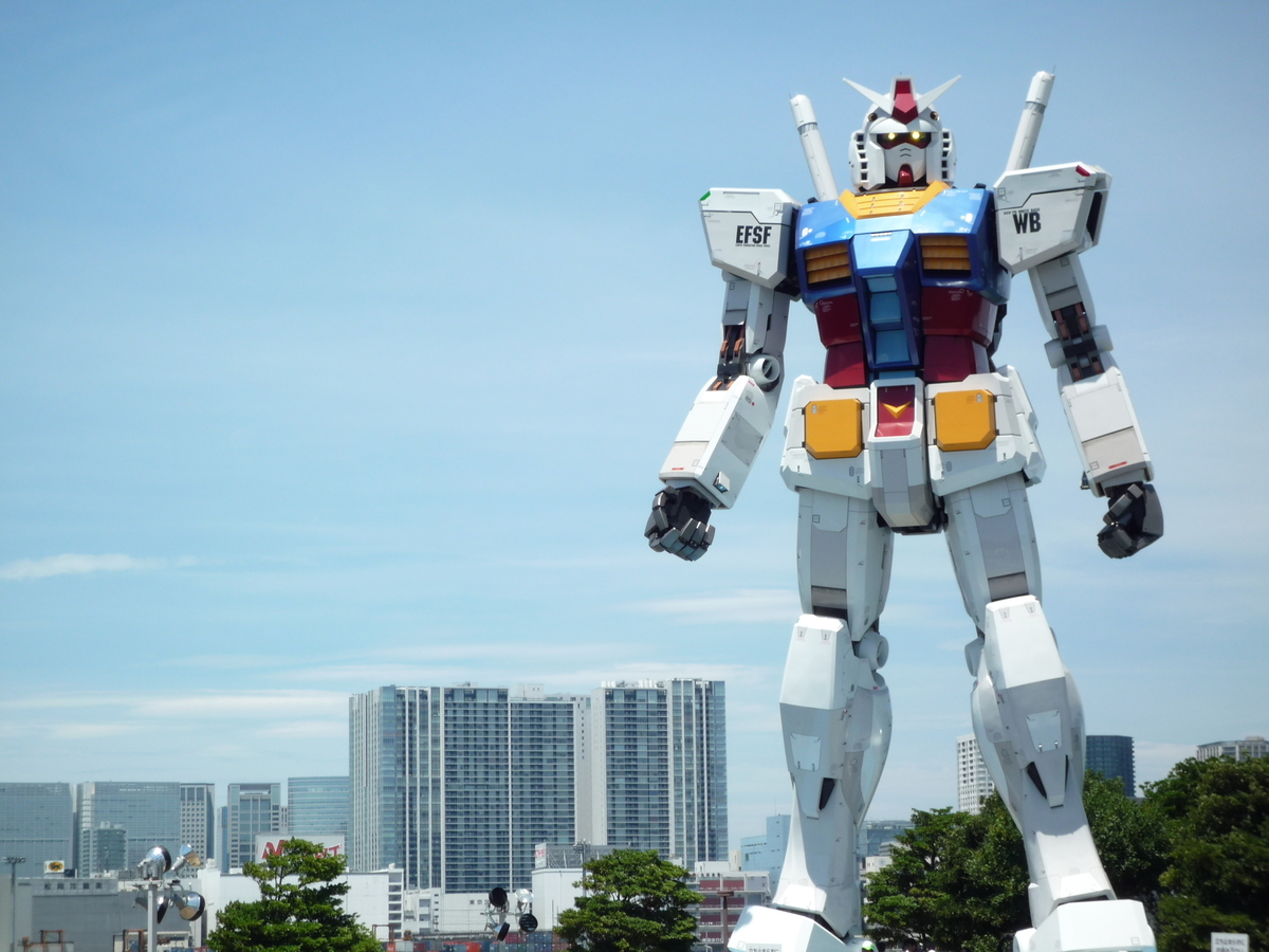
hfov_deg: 21.1
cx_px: 634
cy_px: 476
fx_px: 3409
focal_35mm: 93
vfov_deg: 15.9
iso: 100
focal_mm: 16.4
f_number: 5.5
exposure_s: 1/400
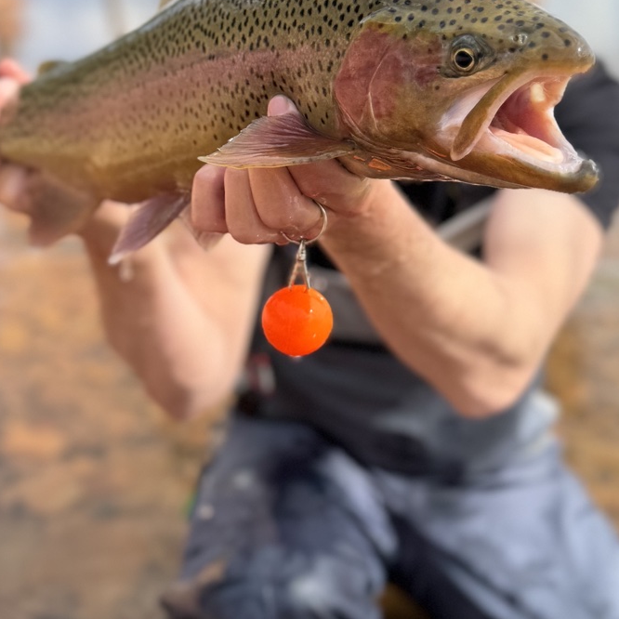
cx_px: 368
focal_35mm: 51
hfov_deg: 33.3
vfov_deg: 33.0
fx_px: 1032
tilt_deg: -15.0
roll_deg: +1.9
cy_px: 189
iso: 80
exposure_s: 1/2710
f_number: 1.78
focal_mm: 6.76
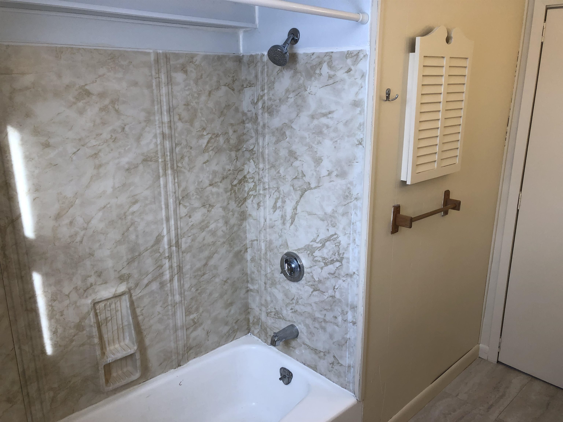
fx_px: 455
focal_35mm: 28
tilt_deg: -16.7
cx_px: 282
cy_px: 211
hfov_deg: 63.4
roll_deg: +2.7
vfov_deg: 49.7
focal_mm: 3.99
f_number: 1.8
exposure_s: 1/120
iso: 40
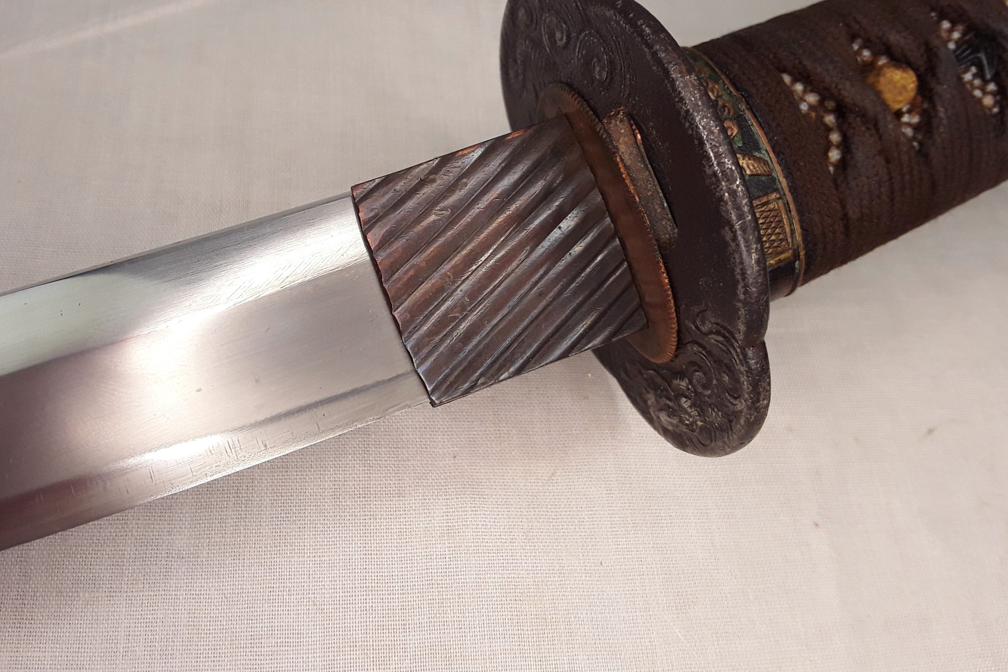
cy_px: 283
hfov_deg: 63.6
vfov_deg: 44.8
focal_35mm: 29
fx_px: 812
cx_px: 490
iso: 40
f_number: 1.9
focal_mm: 2.91
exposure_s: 1/202
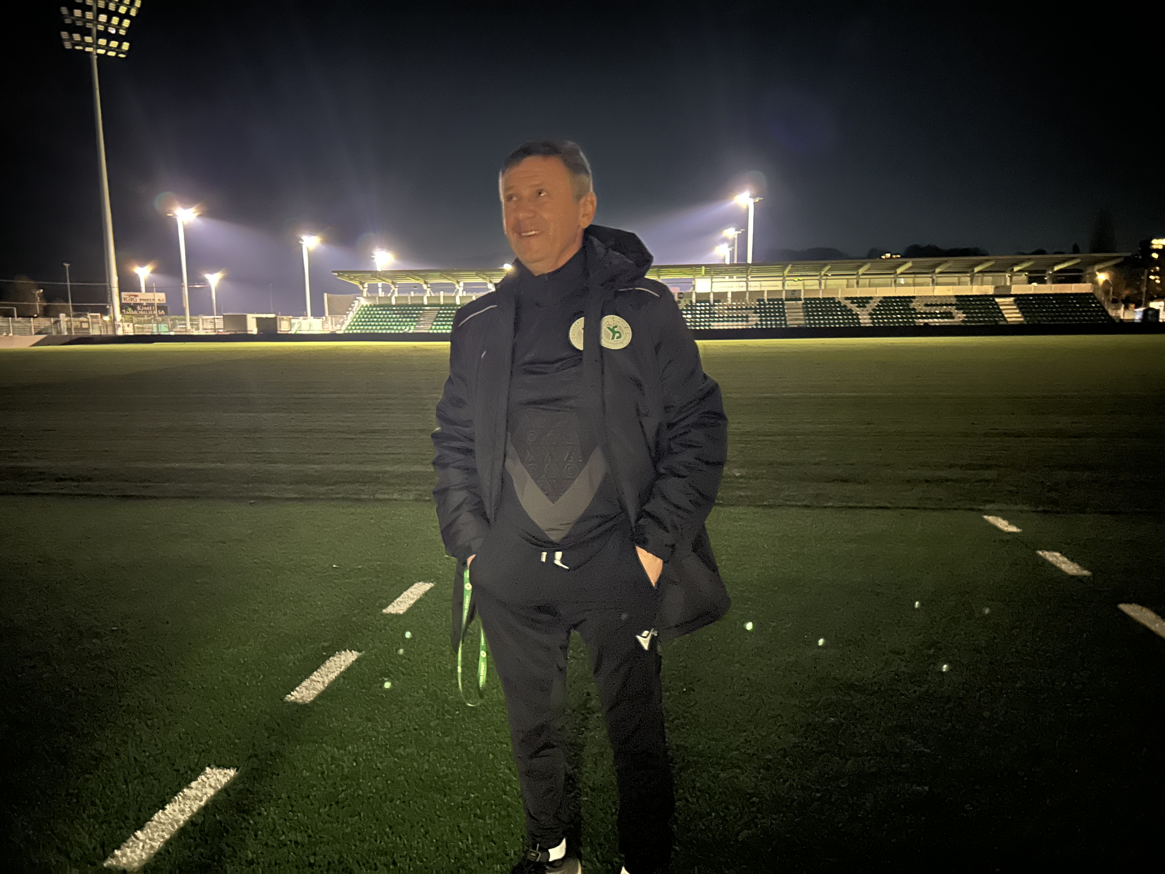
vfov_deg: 53.1
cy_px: 437
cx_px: 582
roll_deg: +0.6
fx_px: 875
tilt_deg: -8.0
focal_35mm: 26
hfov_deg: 67.3
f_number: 1.5
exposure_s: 1/5
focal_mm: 5.7
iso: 1600
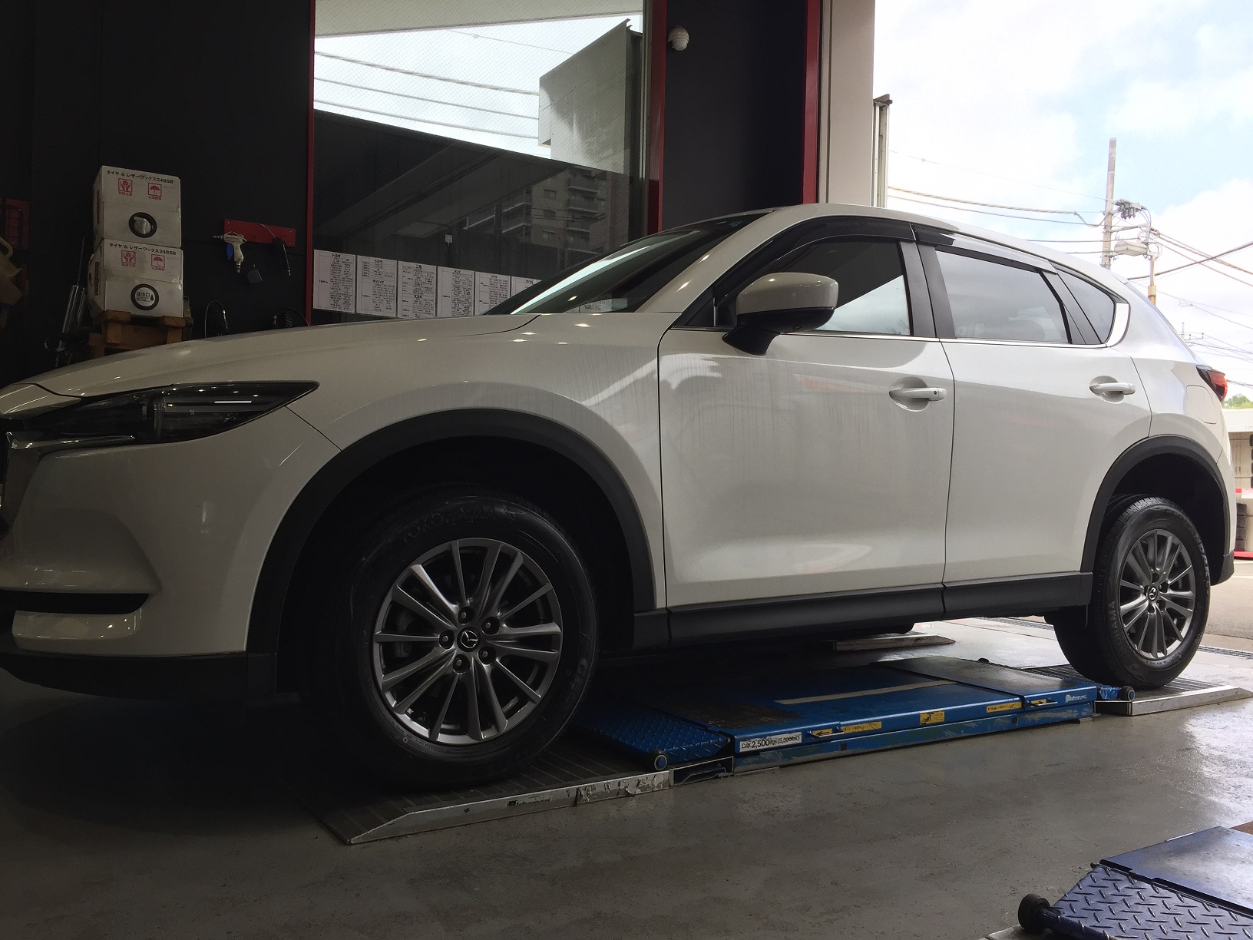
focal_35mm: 29
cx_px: 626
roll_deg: -2.2
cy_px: 470
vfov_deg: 48.2
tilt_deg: +0.6
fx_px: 1050
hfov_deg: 61.7
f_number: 2.2
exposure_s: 1/289
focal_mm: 4.15
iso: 32
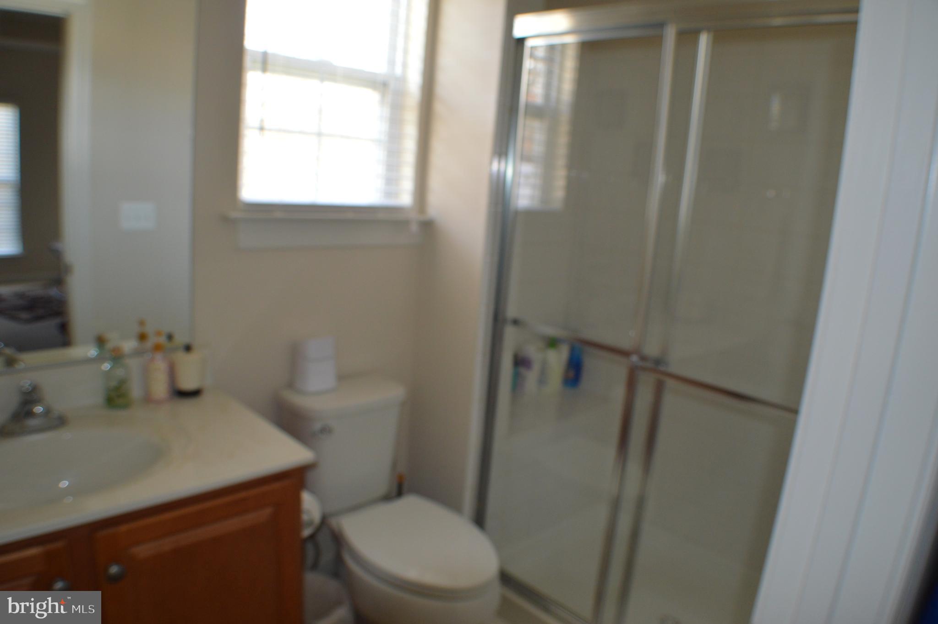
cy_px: 312
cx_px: 469
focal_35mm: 33
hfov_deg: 57.3
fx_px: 859
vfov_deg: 39.9
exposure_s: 1/60
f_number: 3.8
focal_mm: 22
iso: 450
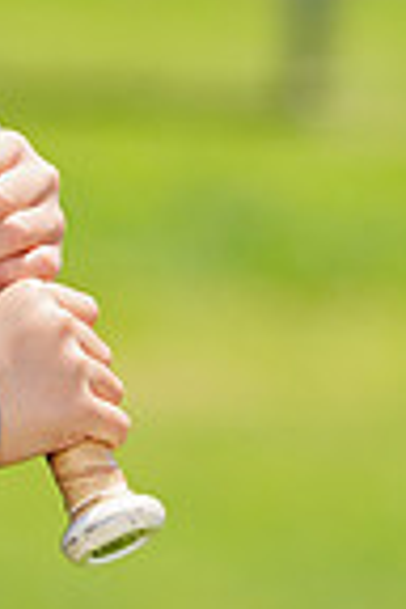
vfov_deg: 1.9
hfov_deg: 1.3
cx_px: -374
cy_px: -410
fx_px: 18302
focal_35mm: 1082
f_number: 8
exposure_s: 1/250
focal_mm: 268
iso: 100
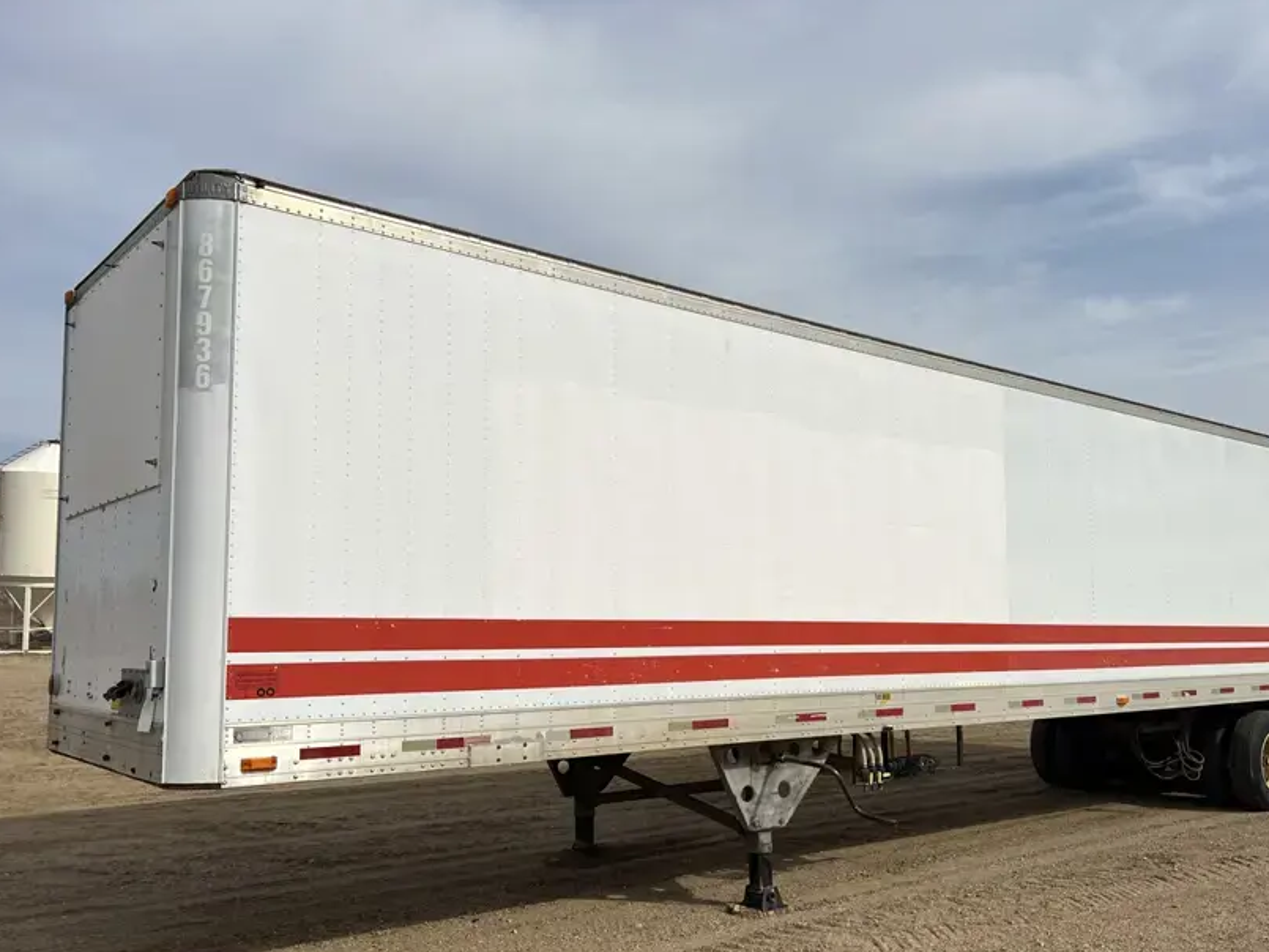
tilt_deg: +2.8
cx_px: 730
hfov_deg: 58.1
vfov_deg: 45.3
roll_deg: -1.1
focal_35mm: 31
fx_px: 1137
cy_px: 549
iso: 50
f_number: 1.5
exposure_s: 1/12658
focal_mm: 5.7
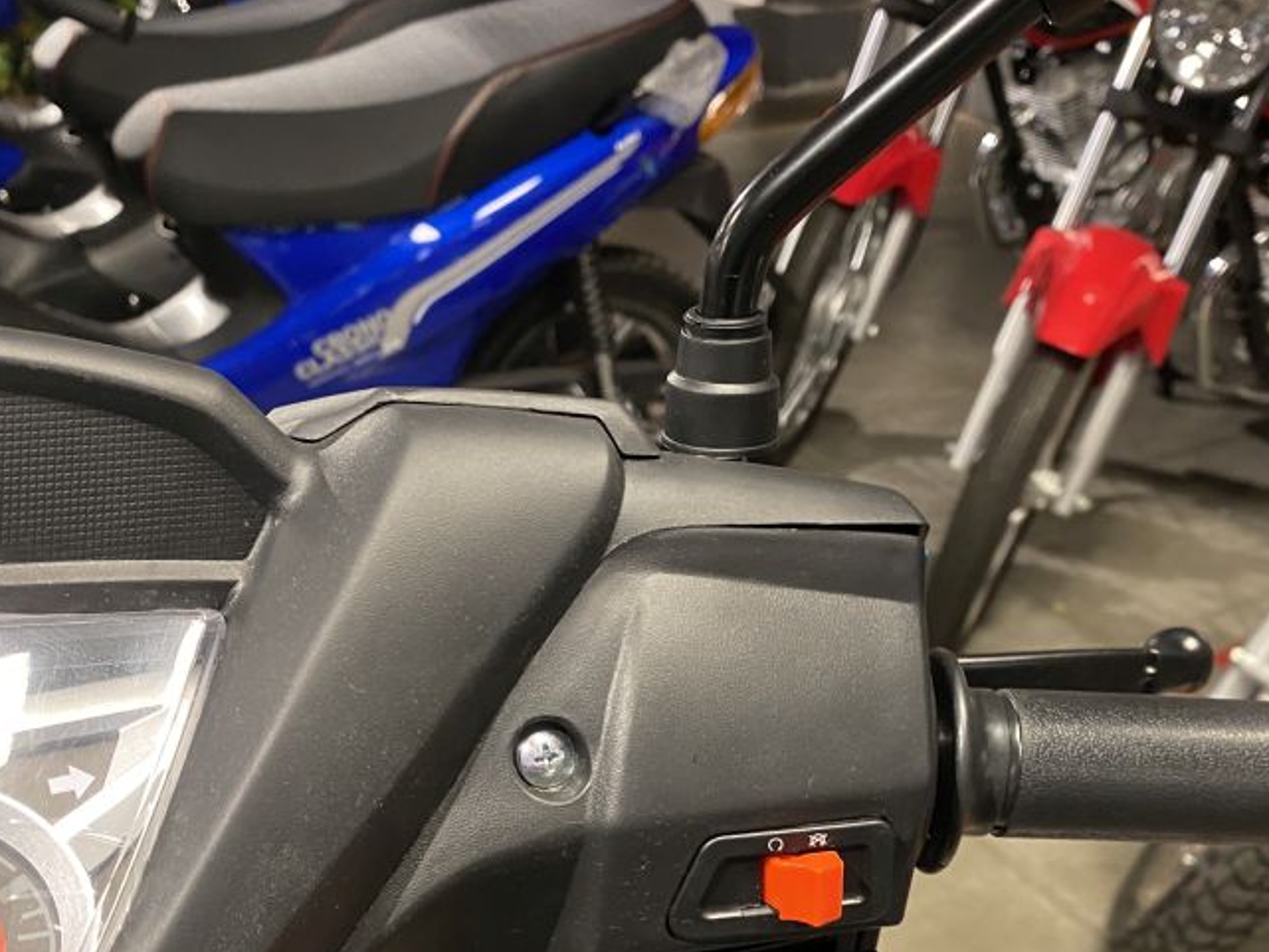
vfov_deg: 32.8
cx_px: 723
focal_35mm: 43
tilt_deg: -33.5
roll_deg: +0.7
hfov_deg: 43.7
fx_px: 1577
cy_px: 745
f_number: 1.8
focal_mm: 4.25
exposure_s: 1/50
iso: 250
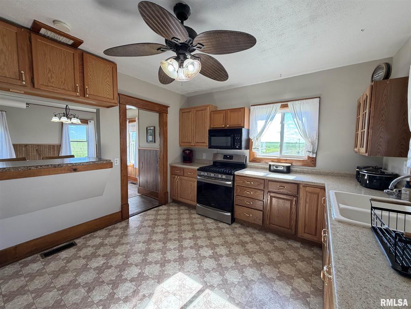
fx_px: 166
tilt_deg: -3.7
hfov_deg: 102.1
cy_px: 154
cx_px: 206
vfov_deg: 85.7
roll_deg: -0.1
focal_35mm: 14
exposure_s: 1/120
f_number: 2.2
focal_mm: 2.22
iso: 200
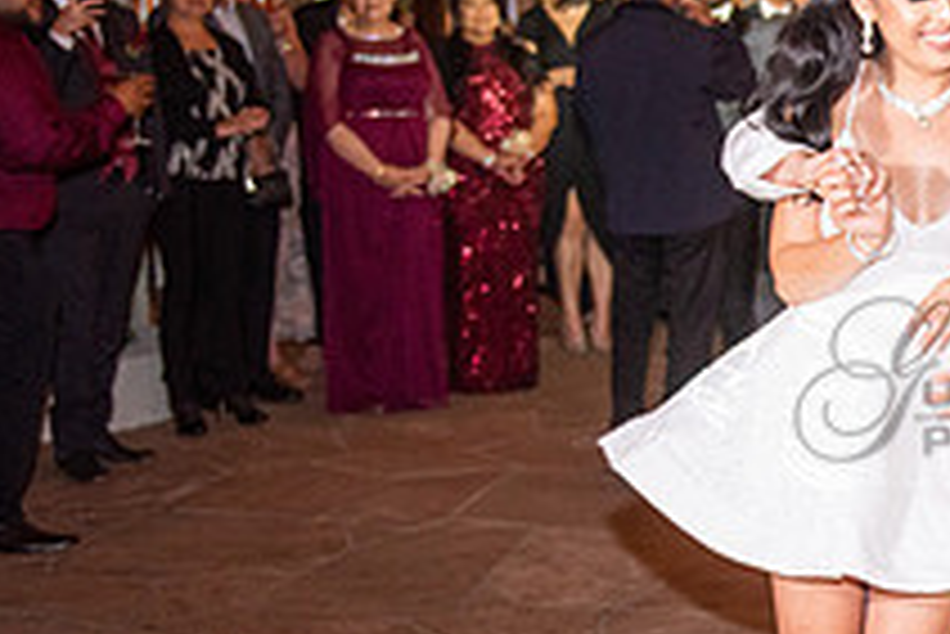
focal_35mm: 88
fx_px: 2324
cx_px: 1148
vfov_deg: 15.5
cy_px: 380
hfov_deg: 21.4
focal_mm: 32
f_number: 2.8
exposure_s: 1/125
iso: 1250
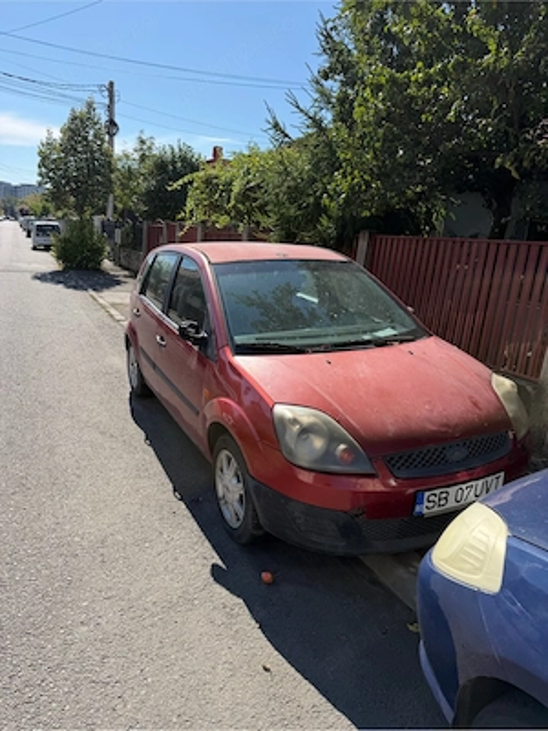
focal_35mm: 24
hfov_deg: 56.8
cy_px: 366
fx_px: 507
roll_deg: -3.7
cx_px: 274
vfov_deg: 71.6
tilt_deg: -14.3
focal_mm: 6.76
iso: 100
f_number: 1.78
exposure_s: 1/3759
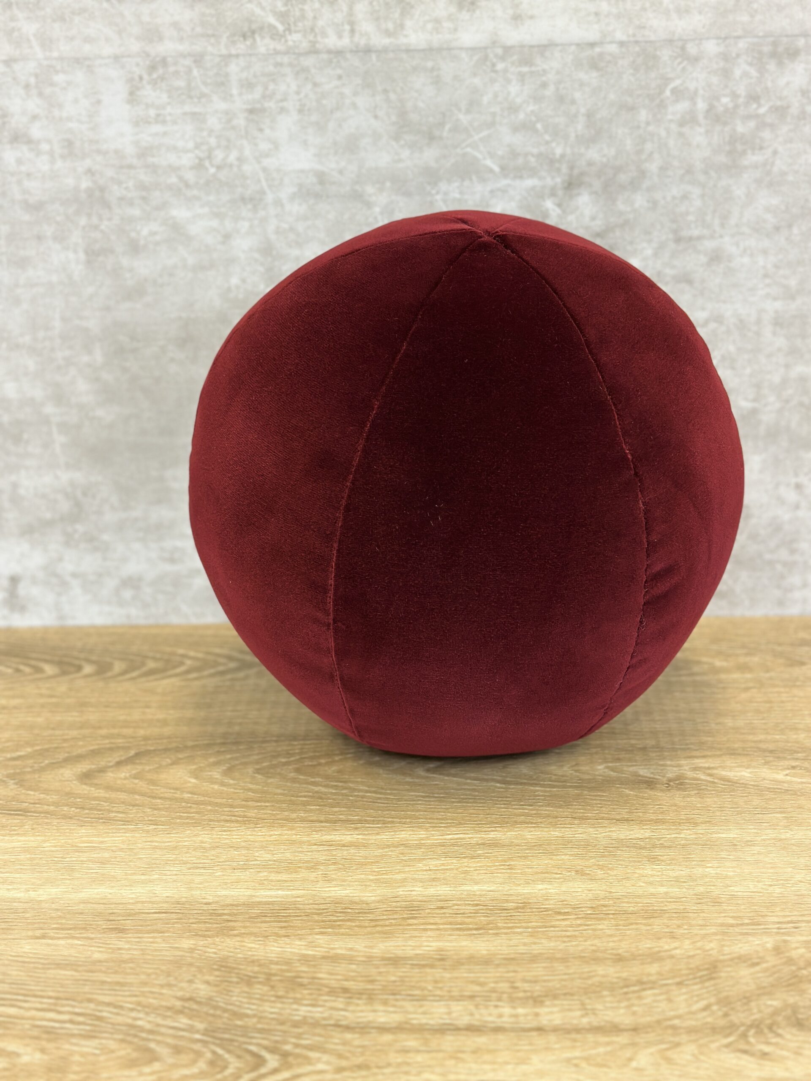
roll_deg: +2.2
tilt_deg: -18.8
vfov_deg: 39.7
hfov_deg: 30.3
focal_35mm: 48
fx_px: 1499
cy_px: 540
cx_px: 406
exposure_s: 1/120
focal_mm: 6.86
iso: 125
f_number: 1.78
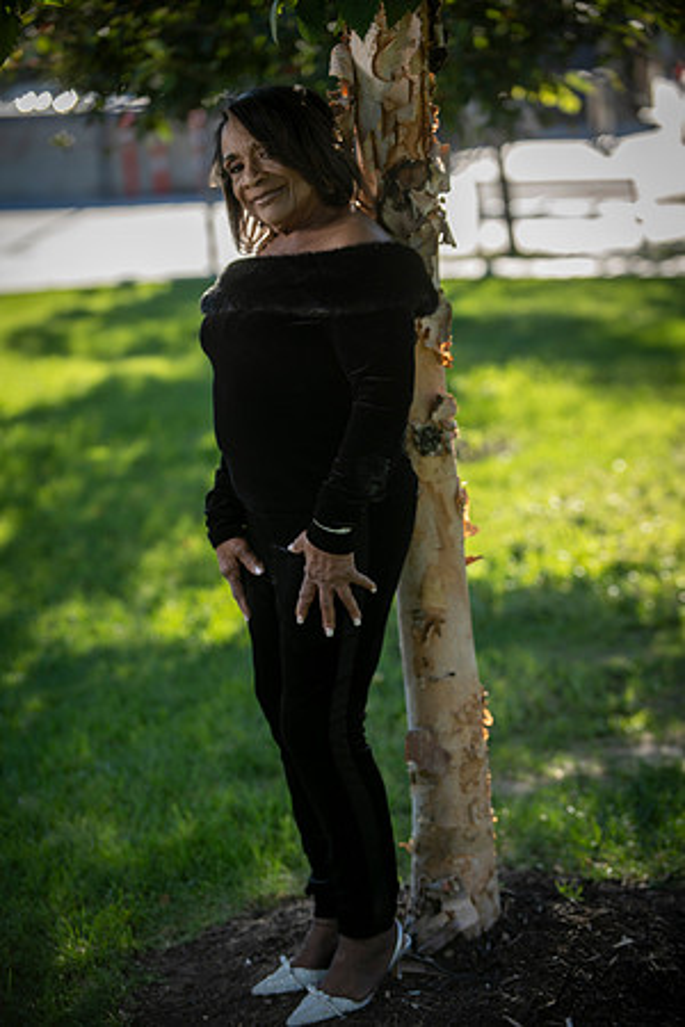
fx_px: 2797
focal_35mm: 98
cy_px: 514
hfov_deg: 14.0
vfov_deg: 20.8
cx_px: 342
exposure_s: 1/500
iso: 100
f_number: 3.5
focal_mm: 98
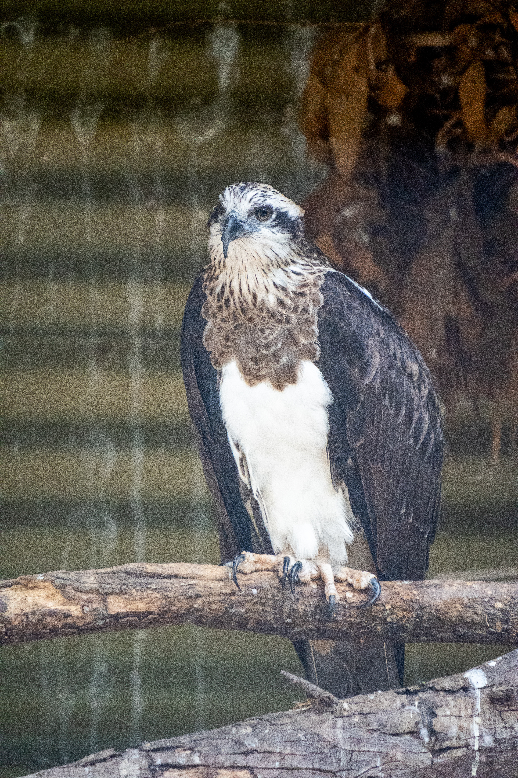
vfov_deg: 4.6
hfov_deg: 3.1
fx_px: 9712
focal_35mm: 450
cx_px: 259
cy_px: 389
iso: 6400
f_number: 6.3
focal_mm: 300
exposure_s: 1/250
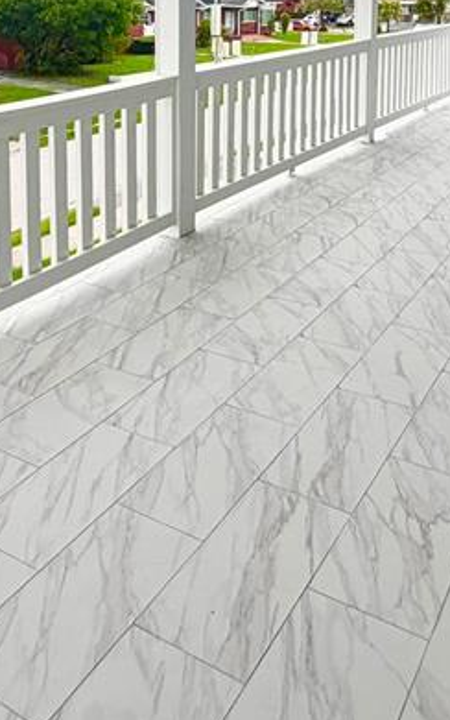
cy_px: 79
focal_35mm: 39
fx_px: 765
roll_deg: +0.2
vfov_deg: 45.8
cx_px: 225
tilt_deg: -5.6
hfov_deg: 32.8
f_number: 2.2
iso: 50
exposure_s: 1/502
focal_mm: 2.22
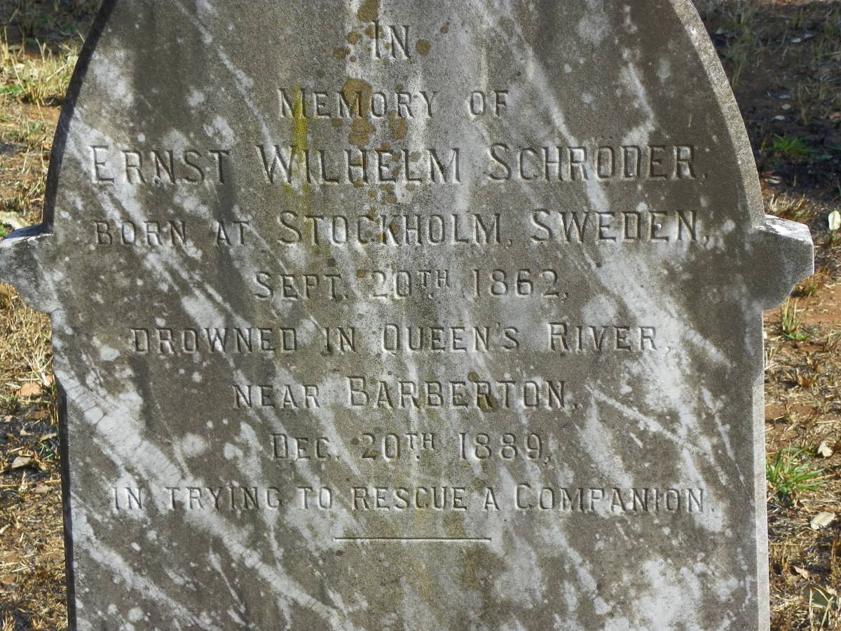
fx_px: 1944
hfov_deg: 24.4
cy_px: 316
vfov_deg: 18.4
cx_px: 420
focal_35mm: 80
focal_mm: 14.2
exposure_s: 1/200
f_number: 5
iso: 64
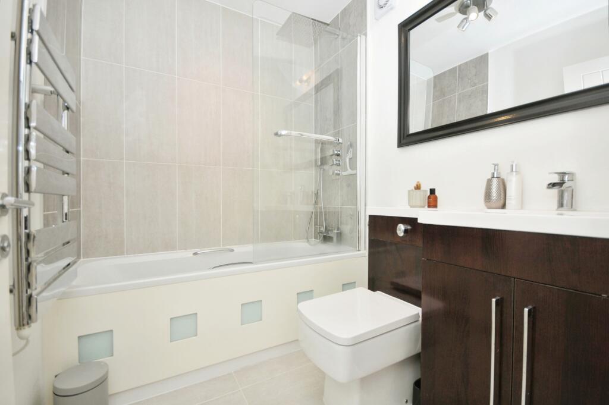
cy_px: 202
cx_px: 304
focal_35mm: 15
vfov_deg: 77.2
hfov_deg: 100.4
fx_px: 254
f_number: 5
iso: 200
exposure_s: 1/60
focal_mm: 10
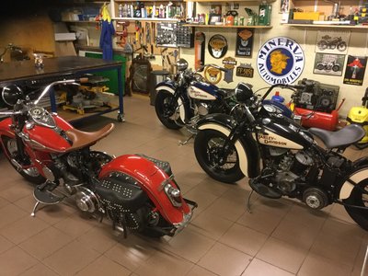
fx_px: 330
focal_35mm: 31
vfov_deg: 45.4
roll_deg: -1.0
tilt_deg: -20.8
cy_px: 138
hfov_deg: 58.4
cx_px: 184
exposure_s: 1/17
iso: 200
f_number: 2.4
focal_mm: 3.3
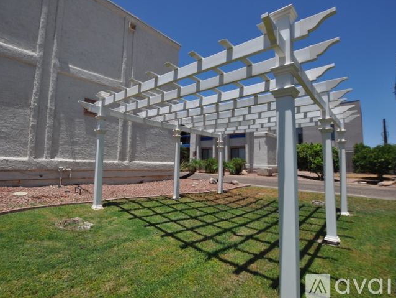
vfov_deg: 74.7
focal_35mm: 17
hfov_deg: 90.5
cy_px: 143
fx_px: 195
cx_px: 172
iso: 200
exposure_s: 1/400
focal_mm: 10
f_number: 10
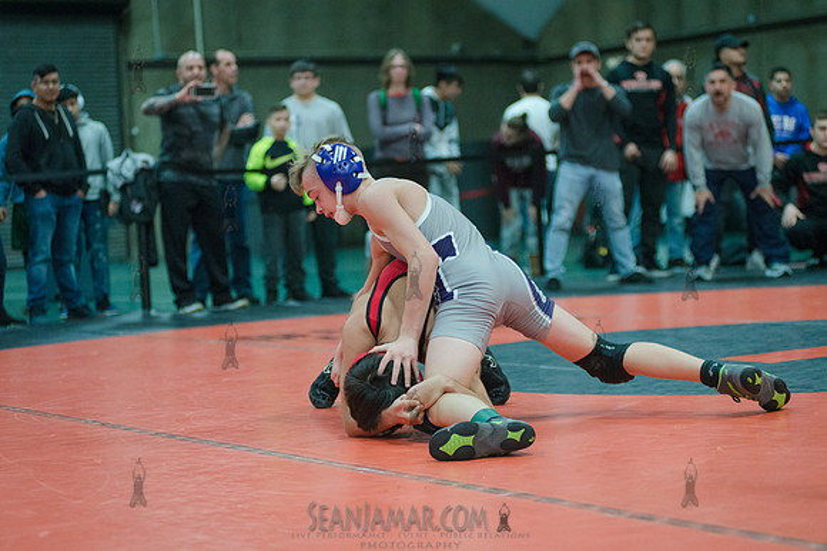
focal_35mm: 80
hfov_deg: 25.4
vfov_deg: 17.1
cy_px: 276
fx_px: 1838
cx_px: 414
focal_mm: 80
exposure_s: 1/320
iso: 4000
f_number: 2.8
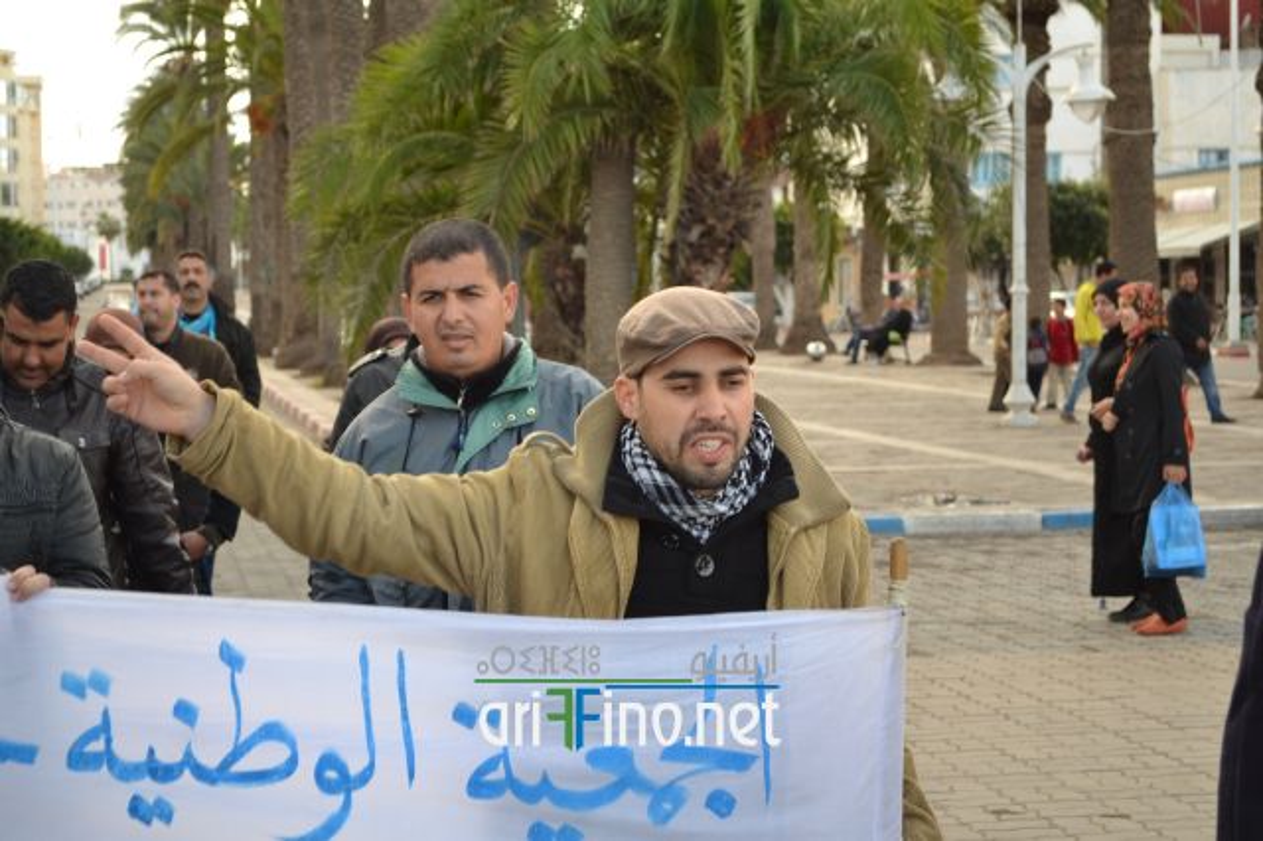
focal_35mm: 82
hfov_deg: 24.6
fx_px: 2893
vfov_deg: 16.5
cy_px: 420
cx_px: 632
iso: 125
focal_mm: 55
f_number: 5.6
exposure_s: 1/125
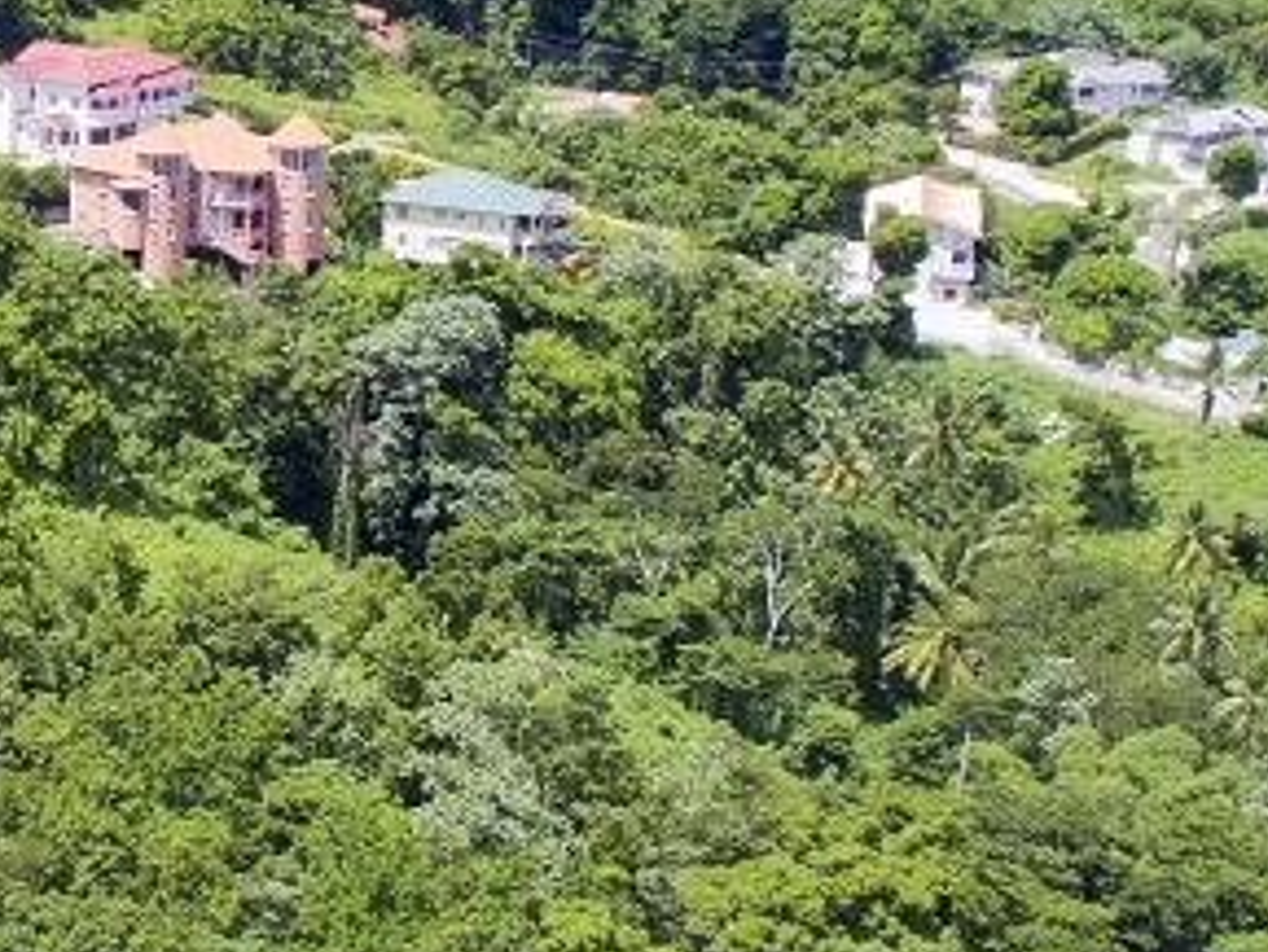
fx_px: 2748
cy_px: 399
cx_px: 35
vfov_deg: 19.6
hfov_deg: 24.9
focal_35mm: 75
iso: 100
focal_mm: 3.61
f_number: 2.8
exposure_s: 1/640
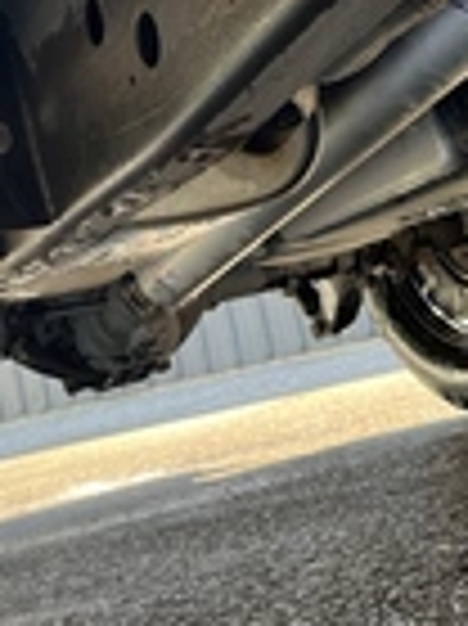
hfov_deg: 19.3
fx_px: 1354
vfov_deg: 25.7
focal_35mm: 75
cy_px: 167
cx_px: 63
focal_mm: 5.1
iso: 50
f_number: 1.6
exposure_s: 1/172
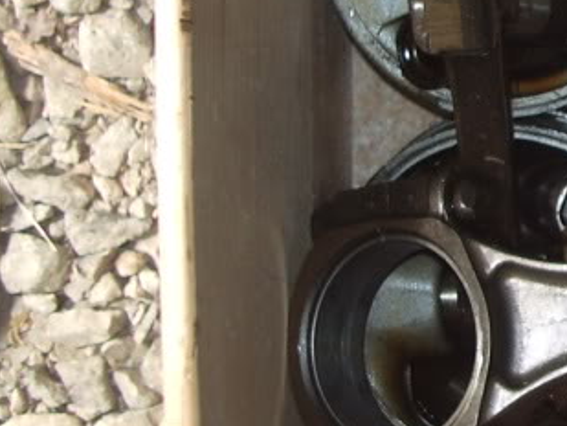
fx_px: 1901
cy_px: 18
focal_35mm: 116
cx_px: 901
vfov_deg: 12.6
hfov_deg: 15.4
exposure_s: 1/80
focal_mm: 5.8
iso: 50
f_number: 2.6
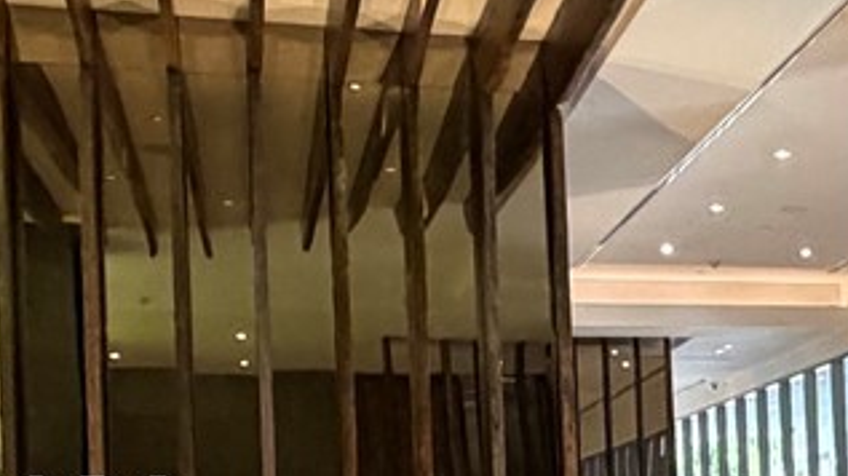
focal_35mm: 77
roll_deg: +3.7
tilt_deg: +2.2
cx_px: 1000
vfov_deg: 15.3
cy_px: 511
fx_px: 1731
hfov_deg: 25.0
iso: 400
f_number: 2.2
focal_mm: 2.22
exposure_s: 1/60
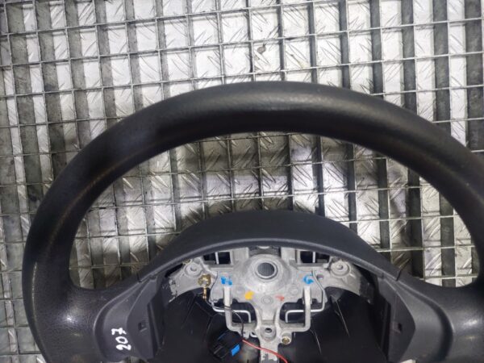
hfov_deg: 69.4
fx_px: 350
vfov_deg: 54.9
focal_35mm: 25
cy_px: 182
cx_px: 242
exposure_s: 1/50
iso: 200
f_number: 1.8
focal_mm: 5.23
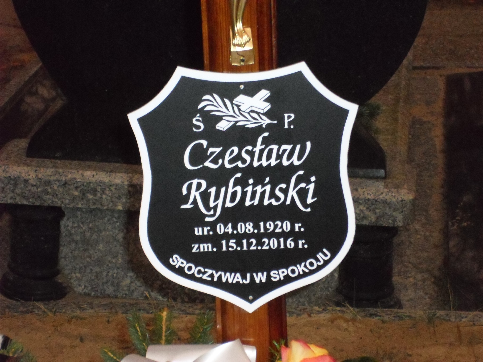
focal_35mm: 125
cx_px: 242
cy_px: 181
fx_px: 1744
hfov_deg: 15.8
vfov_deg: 11.9
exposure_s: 1/60
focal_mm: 22.5
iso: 640
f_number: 6.3
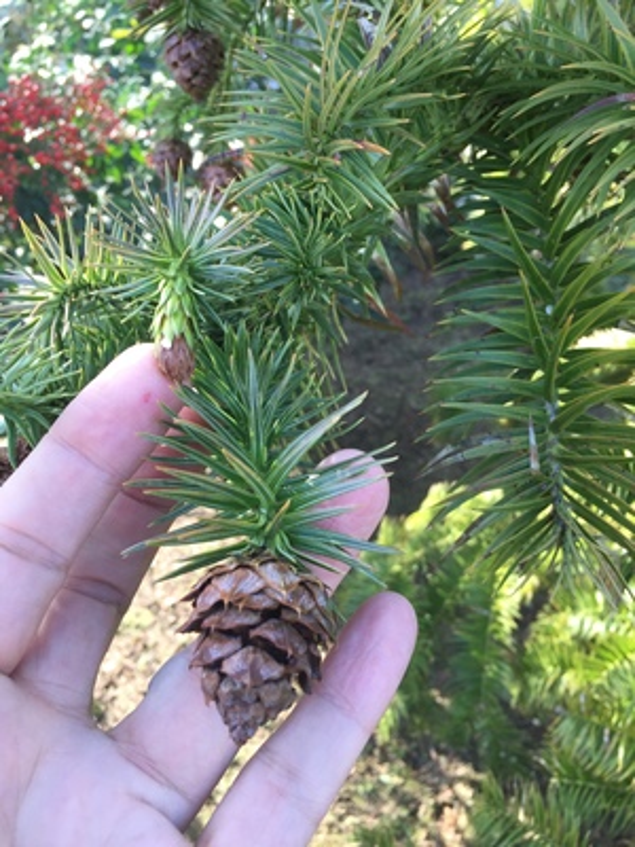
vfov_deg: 61.7
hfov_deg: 48.2
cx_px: 318
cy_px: 424
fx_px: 709
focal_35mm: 29
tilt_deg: -31.6
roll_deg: +4.5
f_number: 2.2
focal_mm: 4.15
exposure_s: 1/100
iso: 32
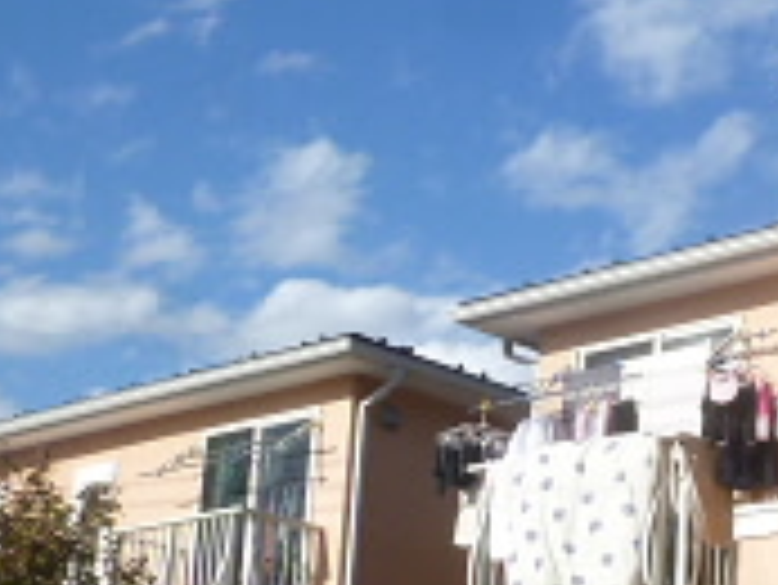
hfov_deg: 22.4
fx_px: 1912
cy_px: 468
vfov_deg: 17.2
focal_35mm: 85
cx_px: 711
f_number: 5.6
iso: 100
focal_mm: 4.3
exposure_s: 1/500
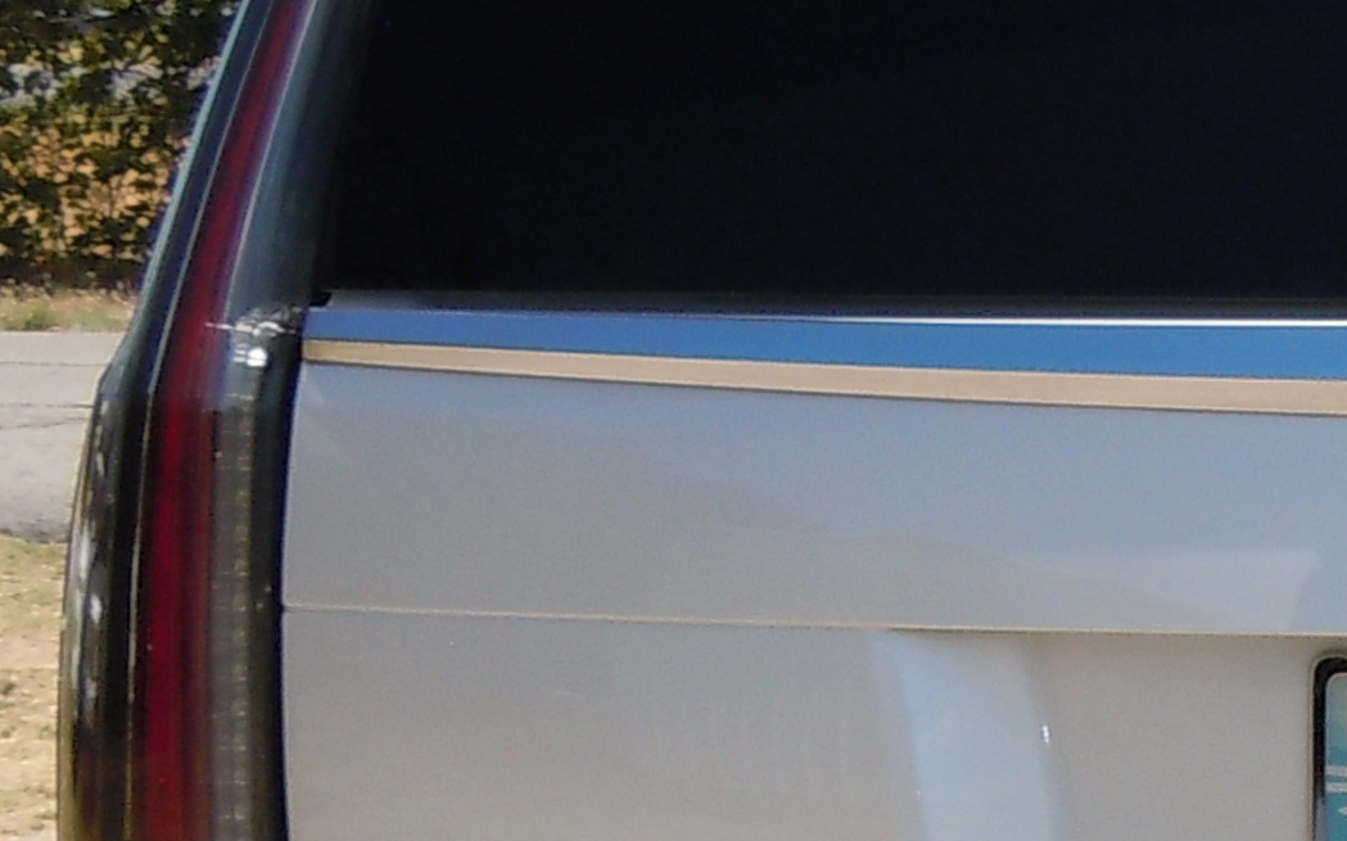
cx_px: 1393
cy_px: 882
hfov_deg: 15.6
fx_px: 4808
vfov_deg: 9.9
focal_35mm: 131
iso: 100
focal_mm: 5.4
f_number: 3.5
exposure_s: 1/800
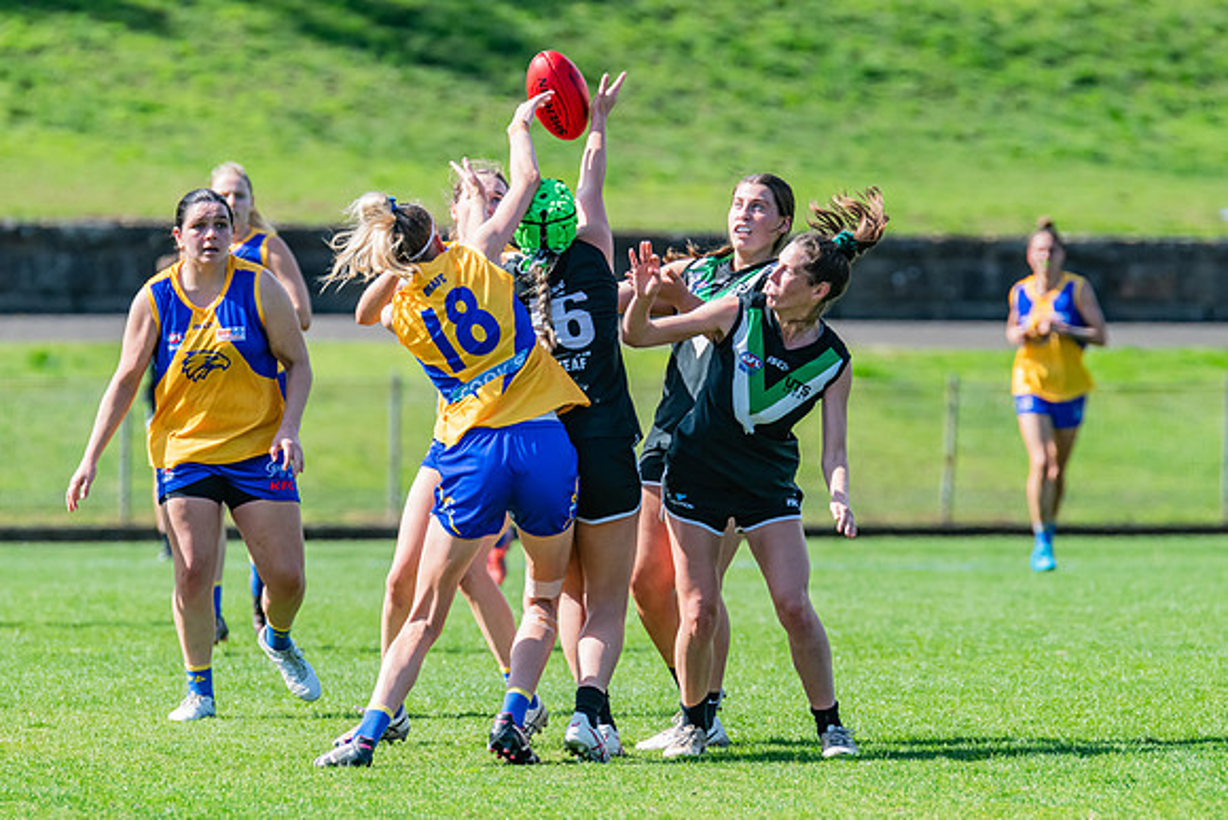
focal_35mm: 574
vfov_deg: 2.4
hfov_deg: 3.6
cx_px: 567
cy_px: 277
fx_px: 19593
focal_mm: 420
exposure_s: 1/1600
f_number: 7.1
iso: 800
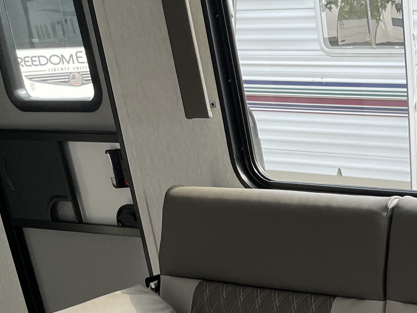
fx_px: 928
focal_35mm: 77
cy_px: 411
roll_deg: +1.4
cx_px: 538
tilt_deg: -22.0
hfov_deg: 22.7
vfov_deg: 17.9
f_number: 1.6
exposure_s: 1/121
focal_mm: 4.2
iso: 80
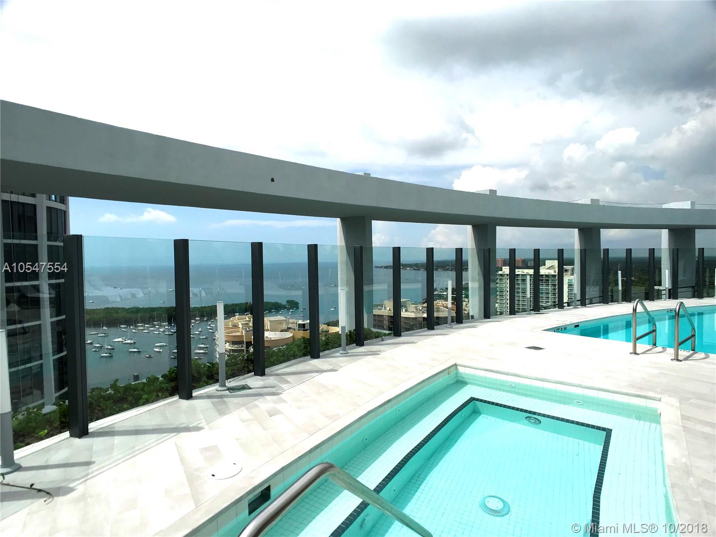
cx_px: 358
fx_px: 579
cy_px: 268
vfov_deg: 49.7
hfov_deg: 63.4
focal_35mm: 28
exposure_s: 1/5051
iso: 25
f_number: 1.8
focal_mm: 3.99
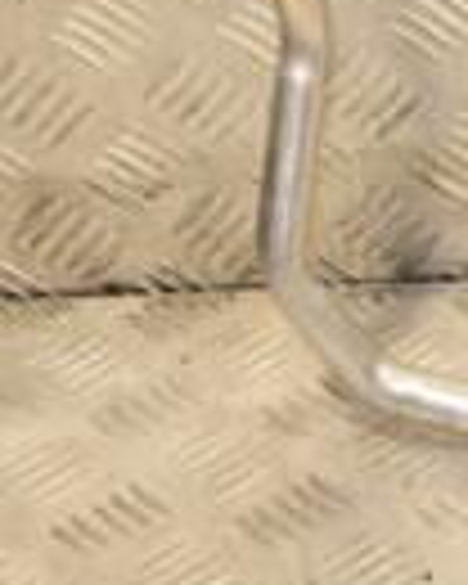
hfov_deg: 8.8
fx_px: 2808
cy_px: 40
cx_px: 1026
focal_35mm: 162
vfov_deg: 11.8
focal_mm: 25
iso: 800
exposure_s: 1/200
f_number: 6.3
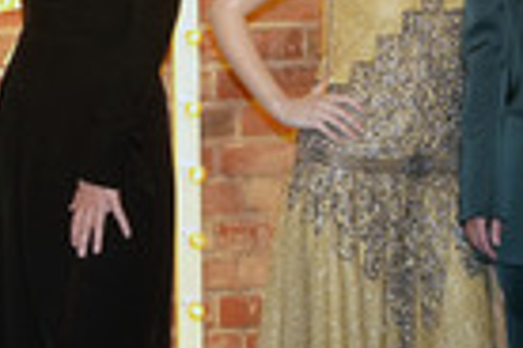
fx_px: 2179
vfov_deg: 9.0
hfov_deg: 13.4
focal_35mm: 150
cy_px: -83
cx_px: -55
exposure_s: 1/100
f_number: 4
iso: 2000
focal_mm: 46
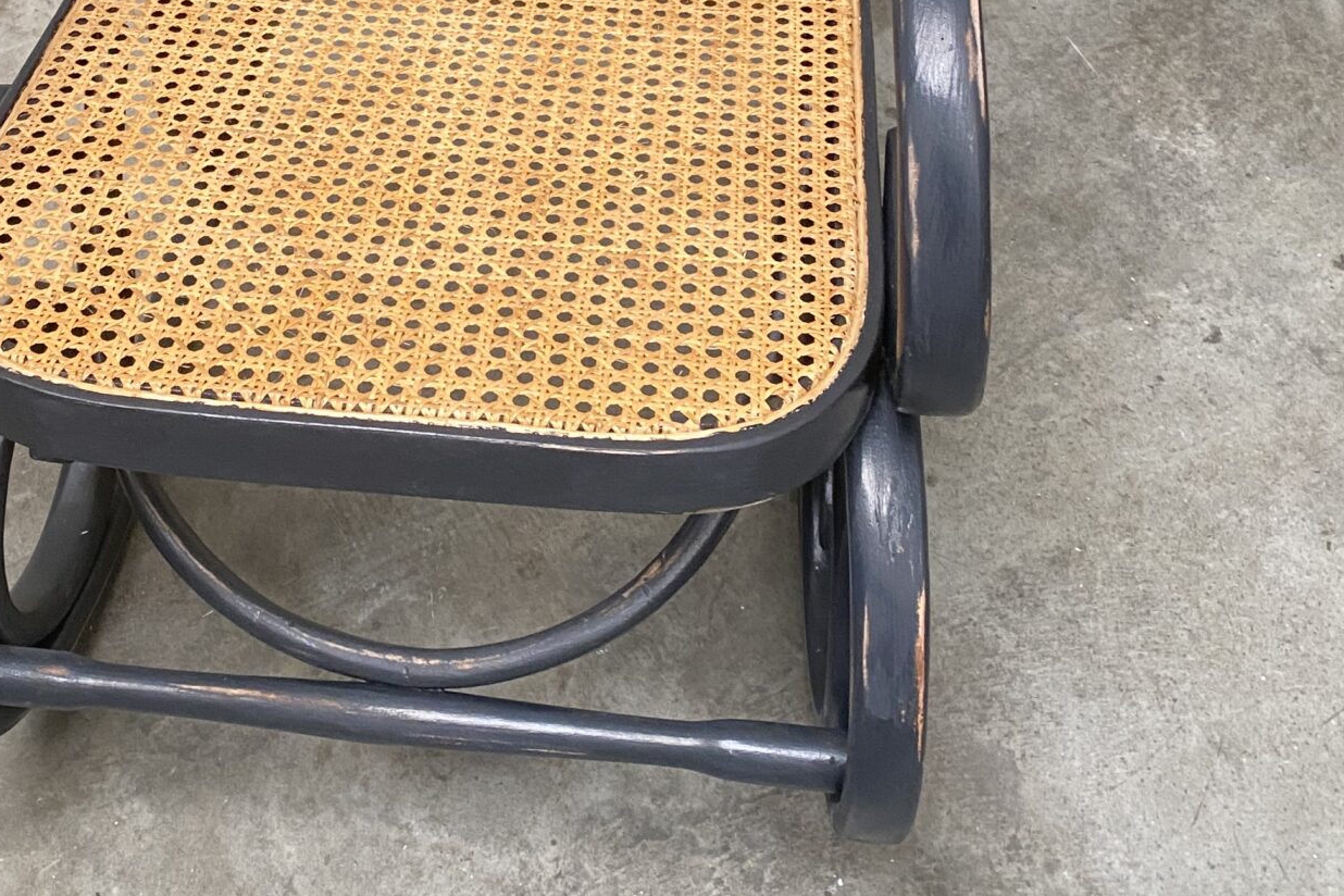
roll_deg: +3.8
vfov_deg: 22.4
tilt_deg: -37.7
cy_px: -160
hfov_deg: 35.2
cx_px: 423
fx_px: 2091
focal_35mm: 56
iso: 160
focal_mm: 4.25
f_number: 1.8
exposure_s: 1/60
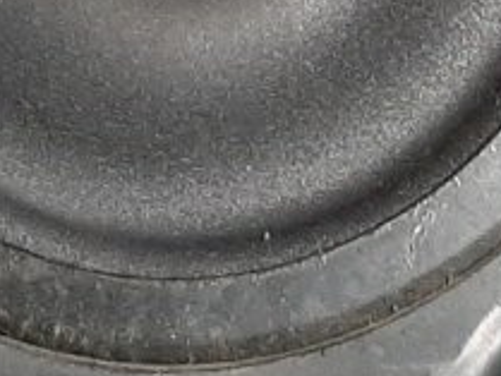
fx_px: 2592
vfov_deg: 8.2
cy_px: -141
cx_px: 113
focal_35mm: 179
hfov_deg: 11.0
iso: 246
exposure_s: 1/50
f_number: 1.7
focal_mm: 3.93
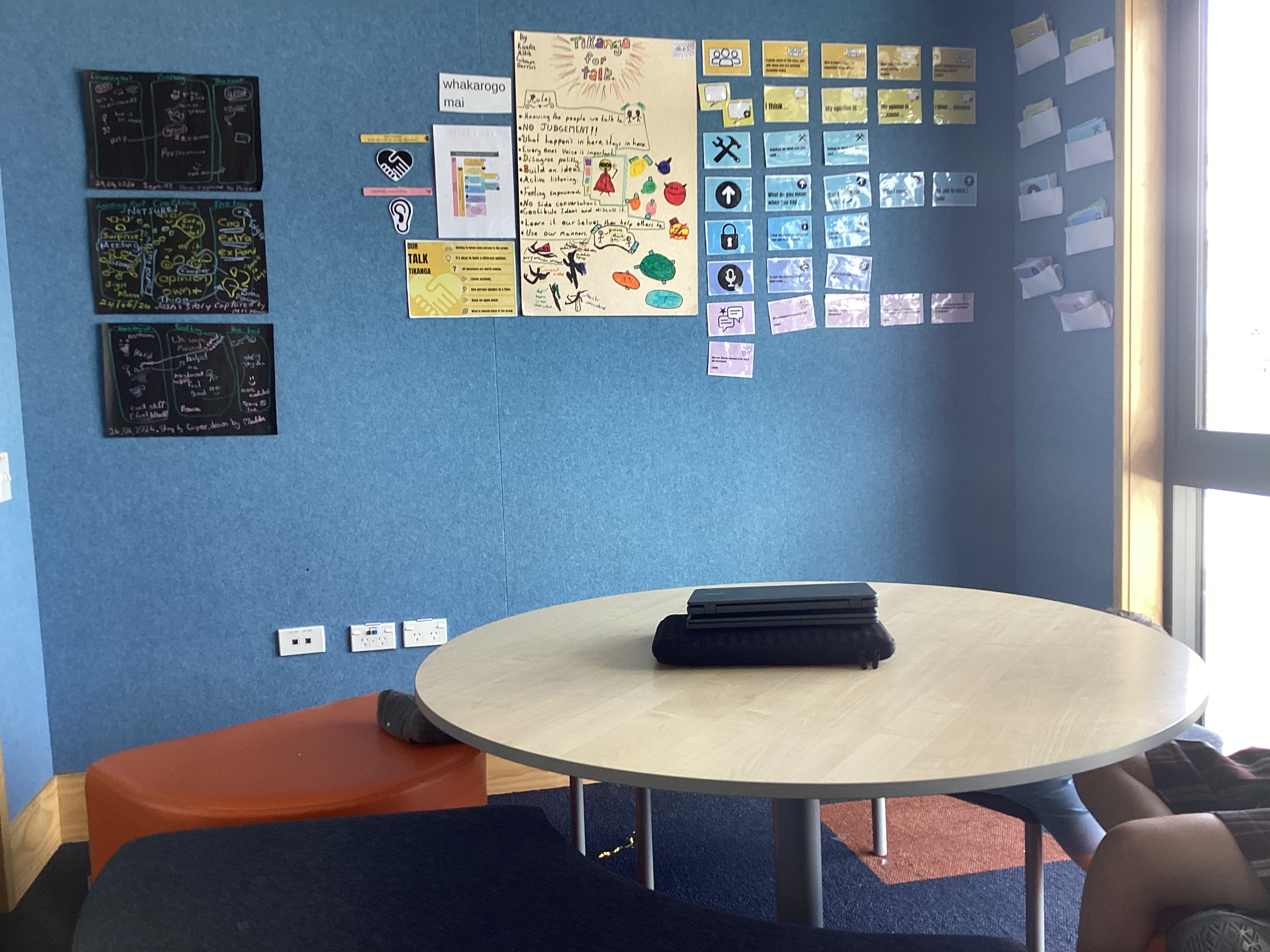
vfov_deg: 45.4
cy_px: 476
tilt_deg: -4.1
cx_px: 635
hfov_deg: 58.4
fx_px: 1137
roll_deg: +1.5
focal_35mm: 31
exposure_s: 1/60
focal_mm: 3.3
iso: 50
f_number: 2.4
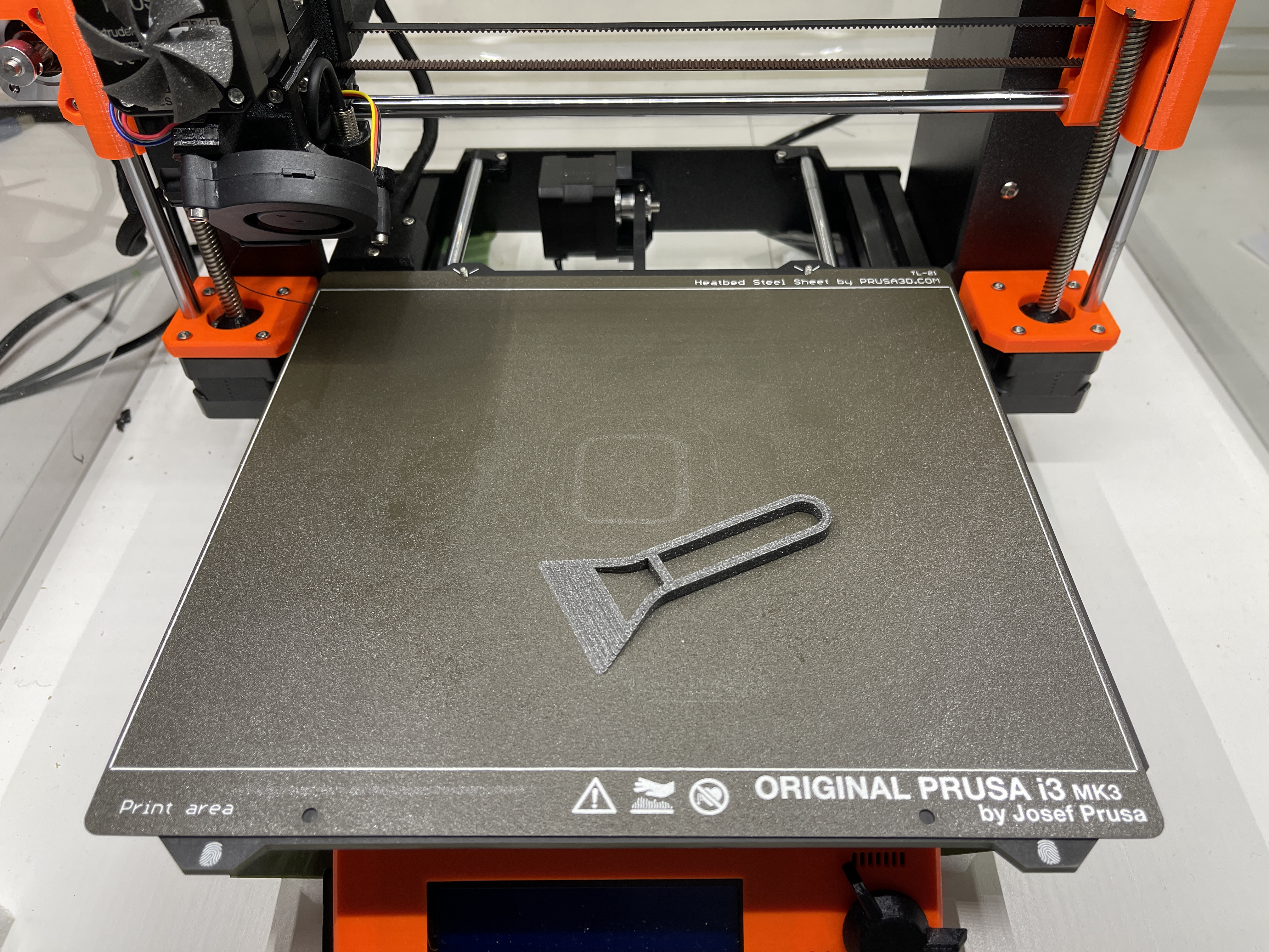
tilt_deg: -44.9
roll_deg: +2.0
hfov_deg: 67.3
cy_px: 476
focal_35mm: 26
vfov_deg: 53.1
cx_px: 634
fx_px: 953
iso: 80
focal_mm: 5.1
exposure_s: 1/100
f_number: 1.6
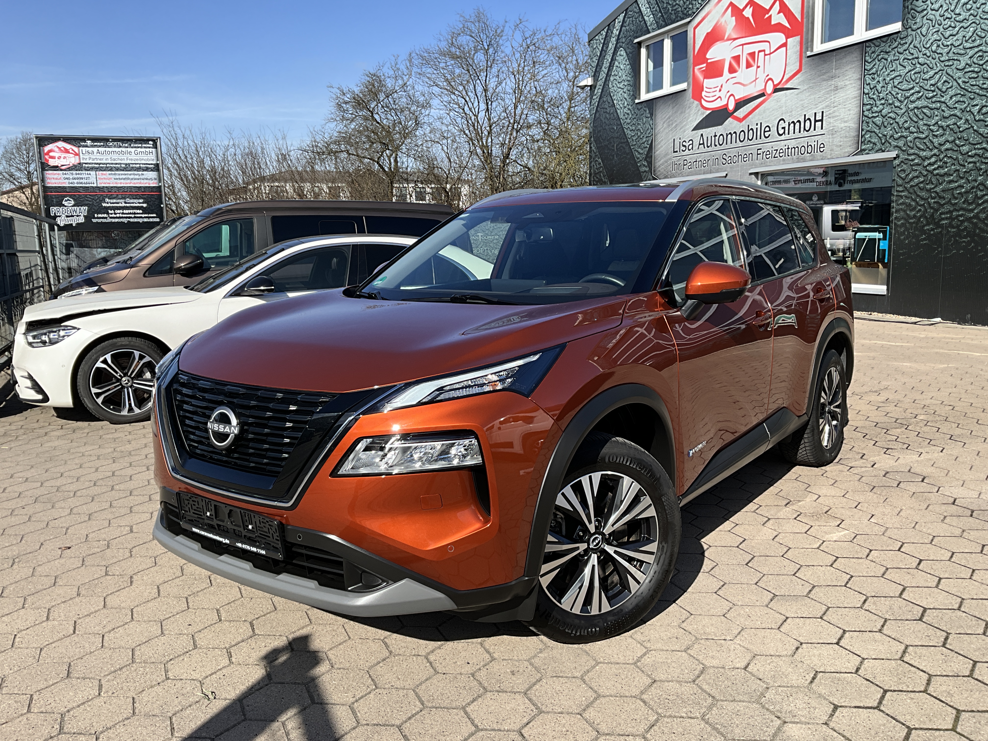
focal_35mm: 29
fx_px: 828
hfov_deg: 61.7
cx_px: 494
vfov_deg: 48.2
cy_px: 370
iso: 25
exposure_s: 1/1577
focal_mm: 3
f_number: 1.8
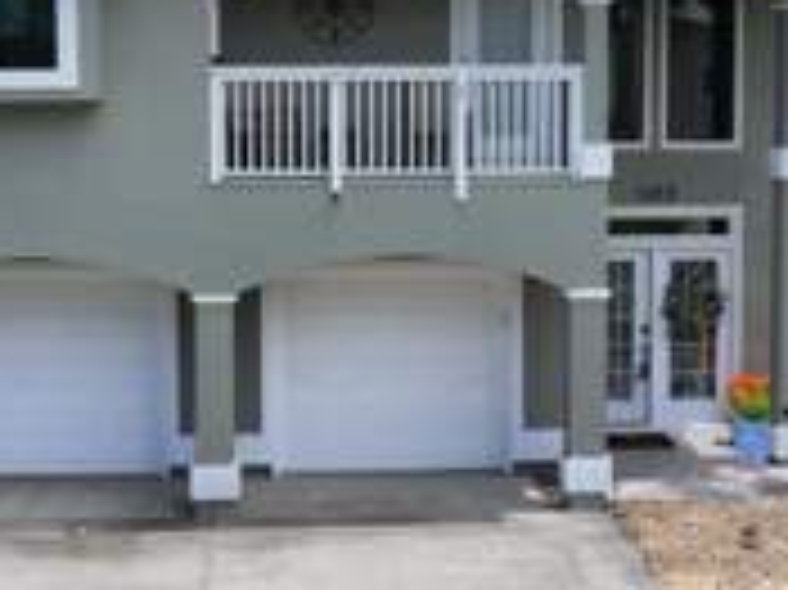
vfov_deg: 22.1
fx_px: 1501
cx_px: 338
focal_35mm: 66
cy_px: 173
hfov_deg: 29.4
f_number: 2.8
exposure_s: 1/1600
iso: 140
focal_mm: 12.29
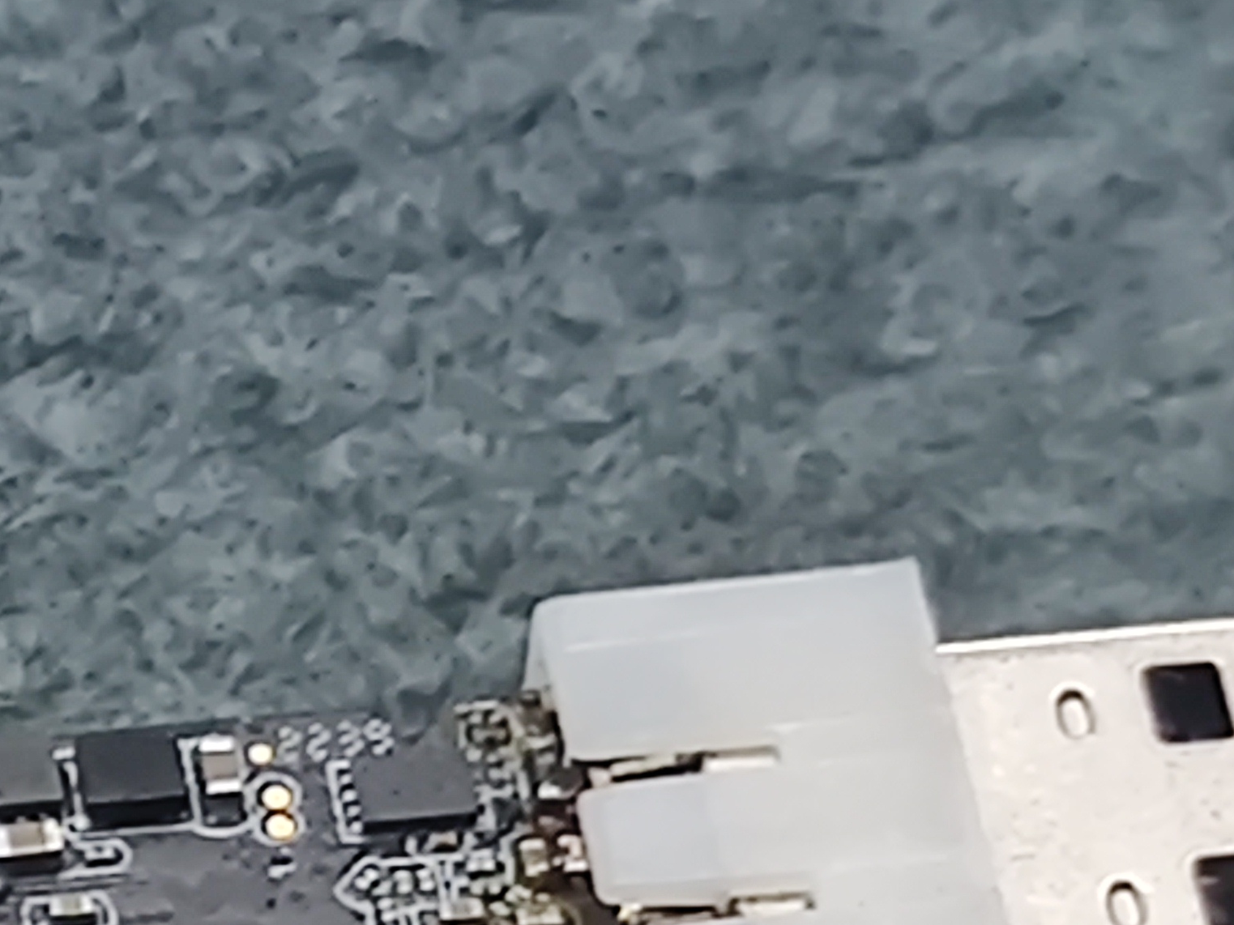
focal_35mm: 323
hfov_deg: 6.1
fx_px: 11513
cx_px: 243
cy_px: 790
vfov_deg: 4.6
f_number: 1.85
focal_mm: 6.78
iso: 285
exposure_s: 1/100
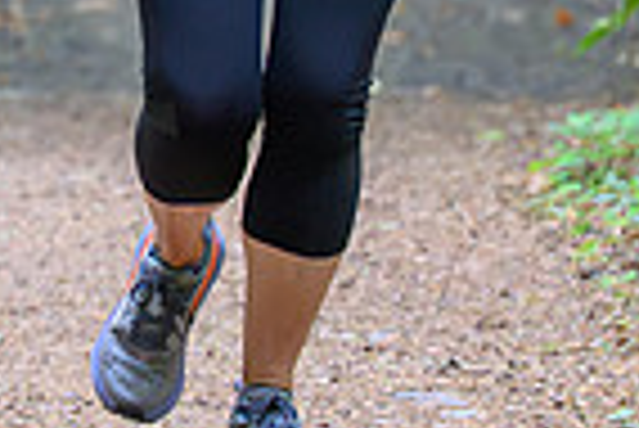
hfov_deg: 5.3
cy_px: -320
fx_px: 6752
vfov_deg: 3.6
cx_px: -525
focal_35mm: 380
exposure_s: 1/800
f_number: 3.2
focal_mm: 70
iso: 8000
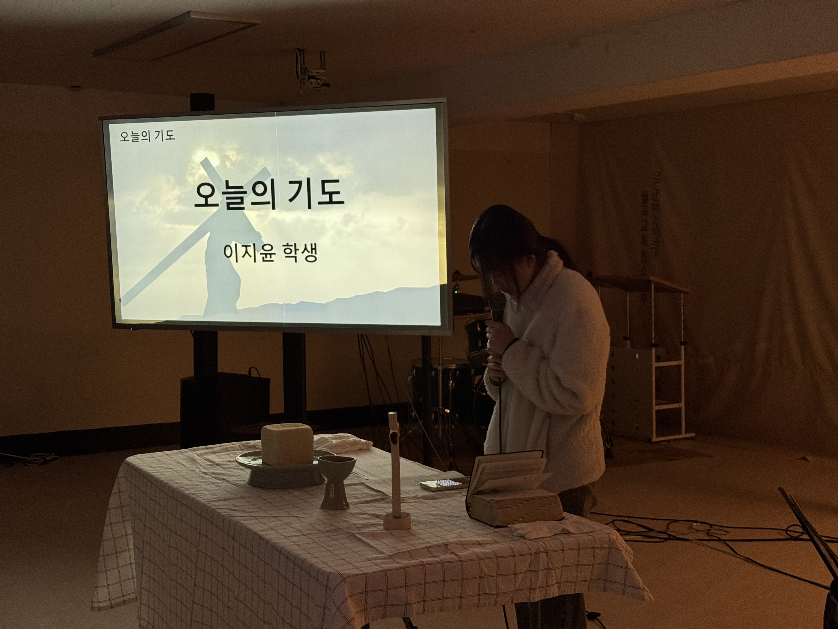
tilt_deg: -4.5
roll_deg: +0.3
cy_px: 314
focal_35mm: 48
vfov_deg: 30.3
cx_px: 419
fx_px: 1162
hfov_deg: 39.7
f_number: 1.78
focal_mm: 6.76
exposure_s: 1/36
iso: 250
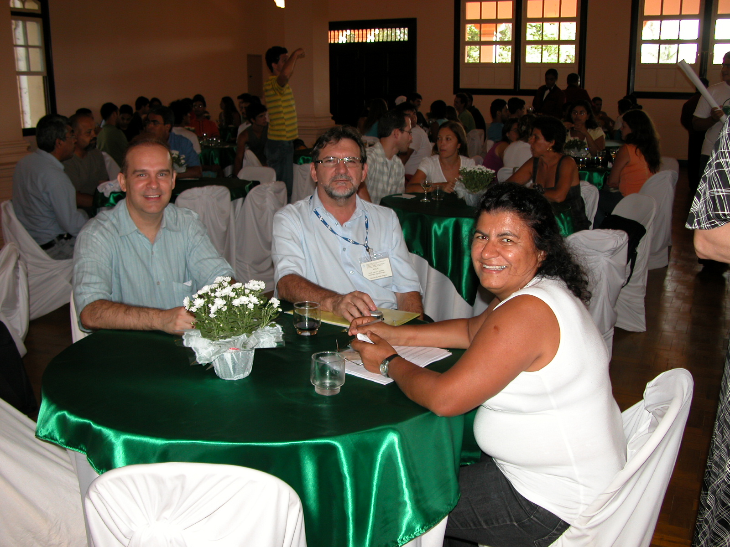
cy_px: 274
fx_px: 738
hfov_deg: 52.6
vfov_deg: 40.7
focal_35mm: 35
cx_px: 365
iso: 100
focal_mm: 8.9
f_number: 2.8
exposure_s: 1/60
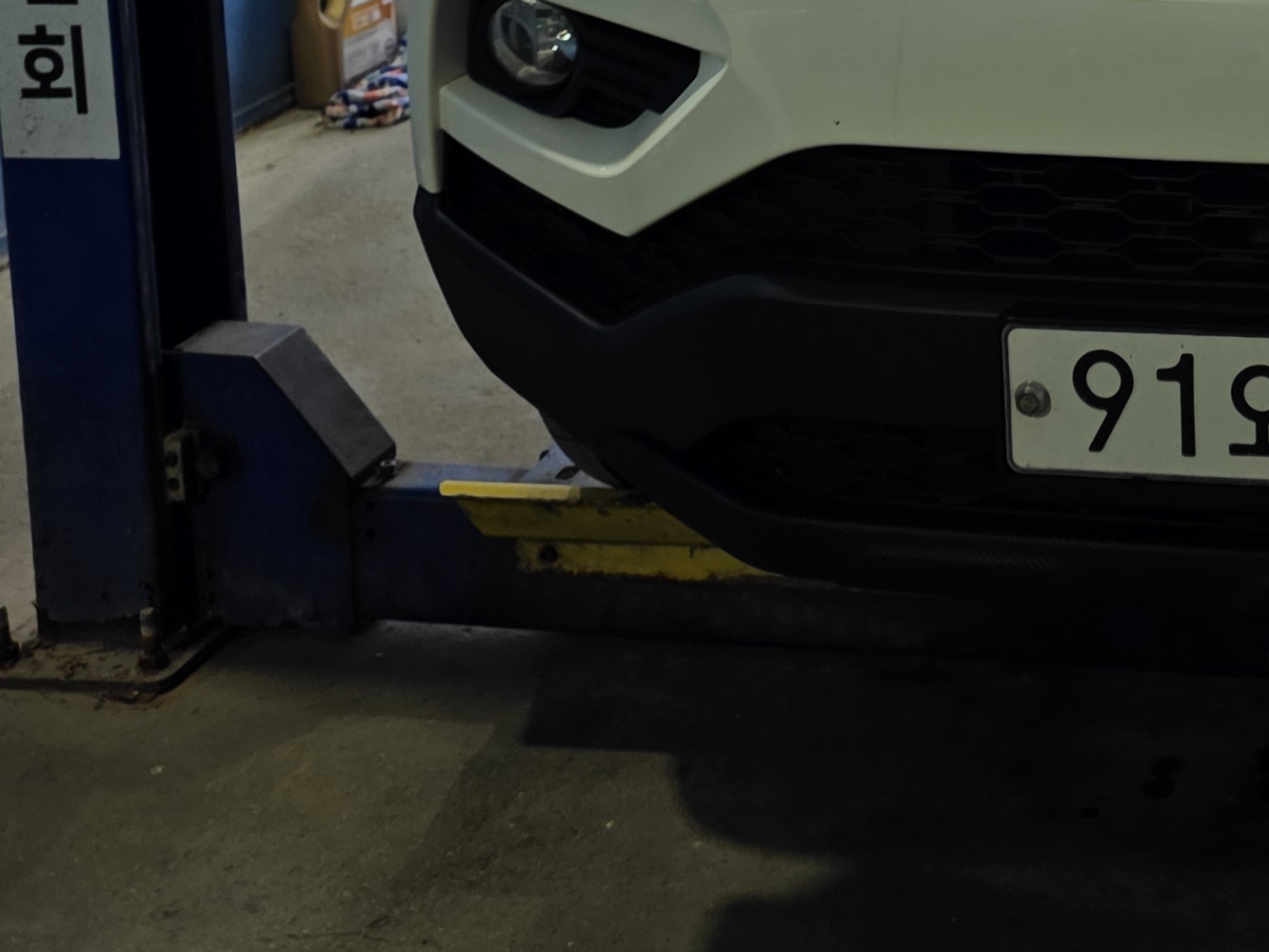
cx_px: 1461
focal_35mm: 69
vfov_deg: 19.3
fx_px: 2530
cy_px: -373
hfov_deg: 25.7
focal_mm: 6.3
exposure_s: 1/120
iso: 25
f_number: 1.7
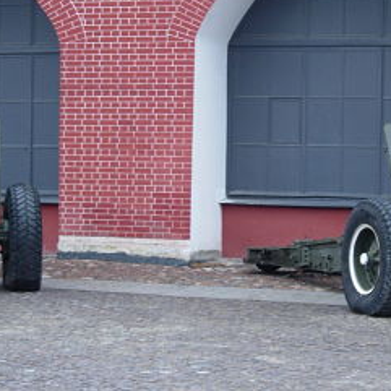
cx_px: 247
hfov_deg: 13.0
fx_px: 1712
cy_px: 148
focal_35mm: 134
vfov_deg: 13.0
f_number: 3.5
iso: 64
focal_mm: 12.7
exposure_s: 1/26.9
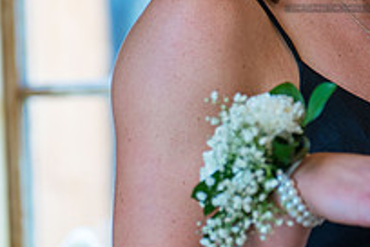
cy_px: -15
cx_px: 363
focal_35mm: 314
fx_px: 3227
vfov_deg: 4.4
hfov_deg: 6.5
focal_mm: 106
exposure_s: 1/160
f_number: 2.8
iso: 400
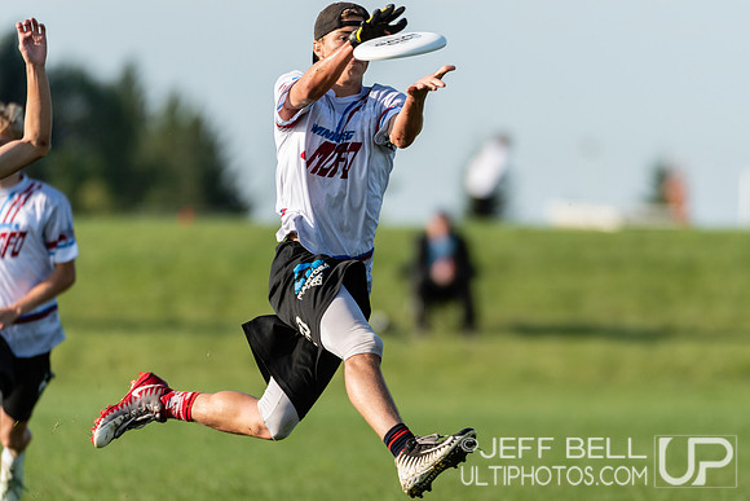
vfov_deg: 2.3
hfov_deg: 3.5
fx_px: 12373
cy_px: 275
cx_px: 412
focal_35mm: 594
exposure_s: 1/1000
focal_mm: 360
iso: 220
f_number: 4
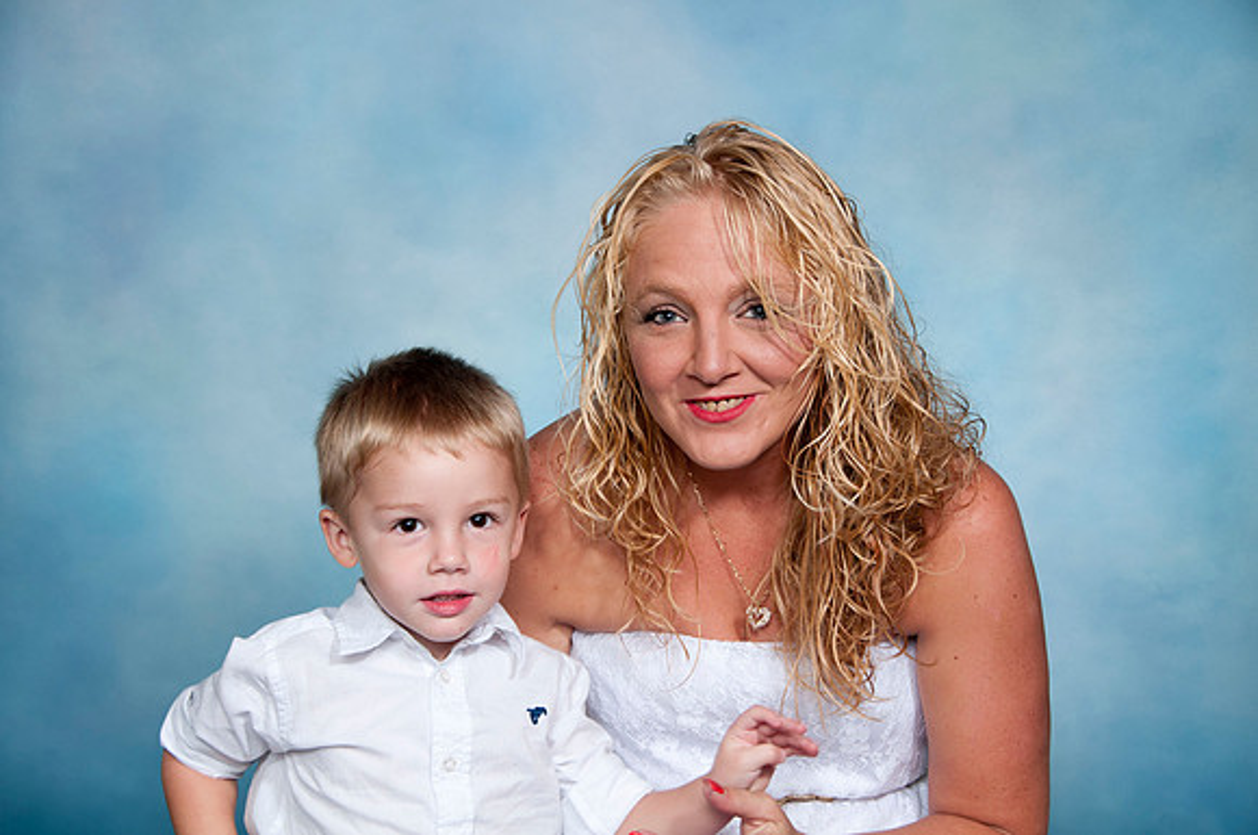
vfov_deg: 17.4
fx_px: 2722
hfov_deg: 26.0
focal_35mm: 78
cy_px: 418
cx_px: 629
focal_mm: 52
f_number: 7.1
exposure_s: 1/60
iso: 100
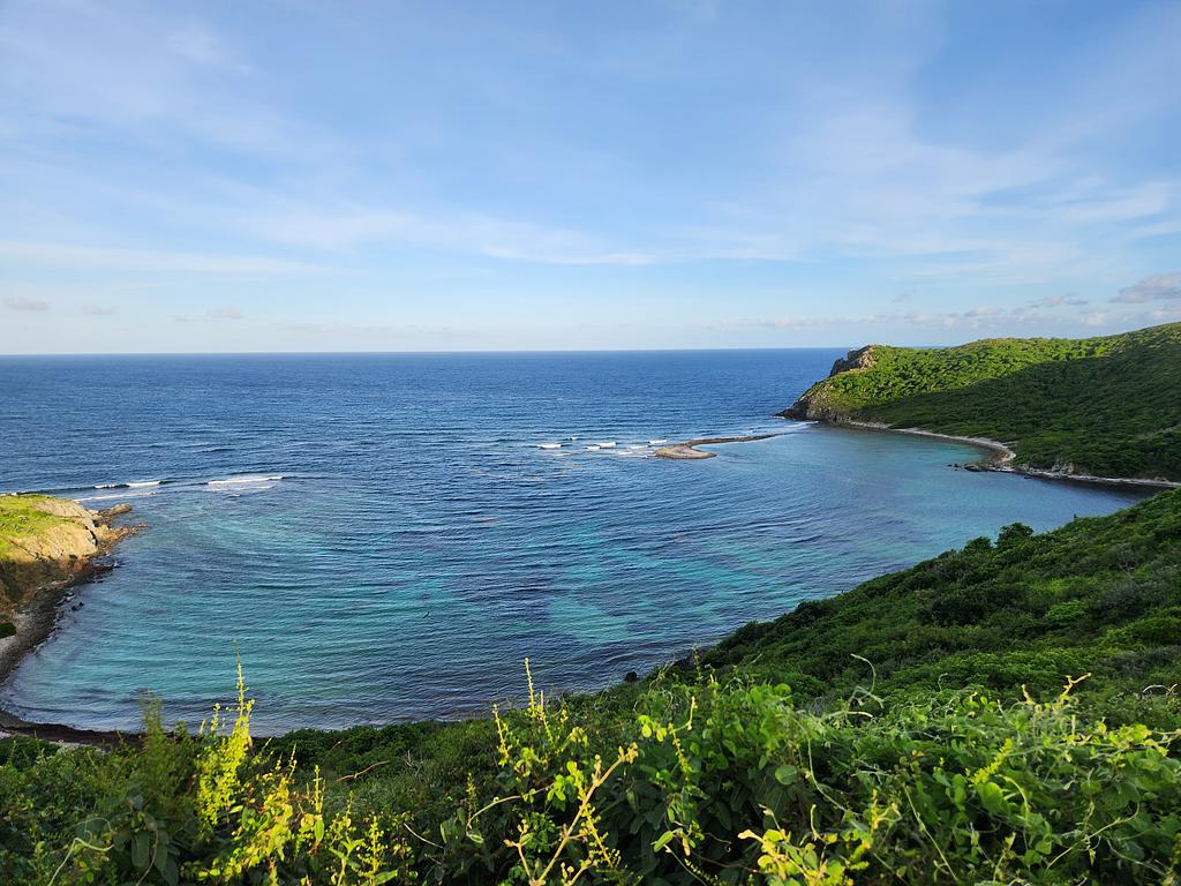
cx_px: 590
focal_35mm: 23
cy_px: 443
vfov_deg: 58.9
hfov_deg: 73.9
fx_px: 785
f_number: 1.8
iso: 20
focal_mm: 5.4
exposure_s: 1/1076
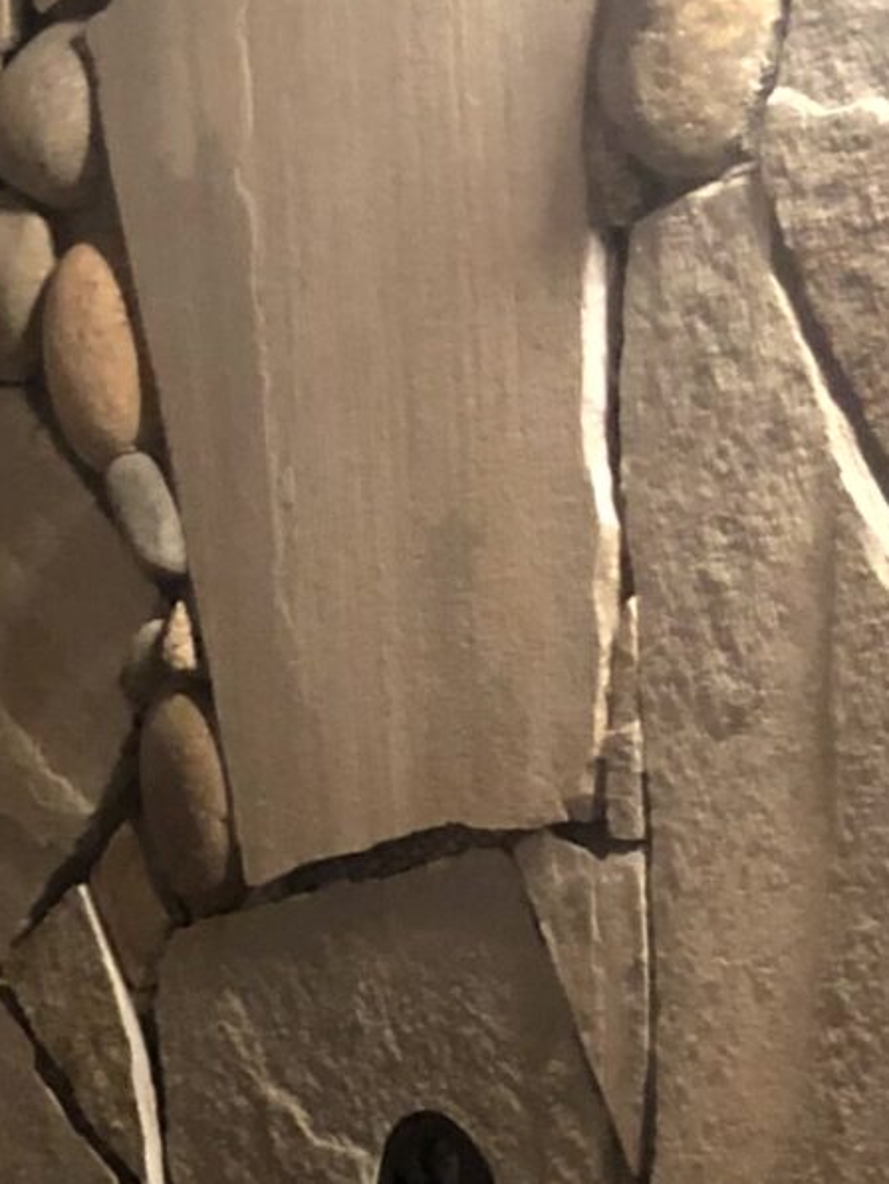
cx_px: -51
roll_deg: +1.1
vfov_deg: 15.5
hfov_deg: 12.2
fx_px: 4108
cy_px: 1612
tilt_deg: -15.5
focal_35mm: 120
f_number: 1.8
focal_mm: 3.99
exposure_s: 1/4
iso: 100
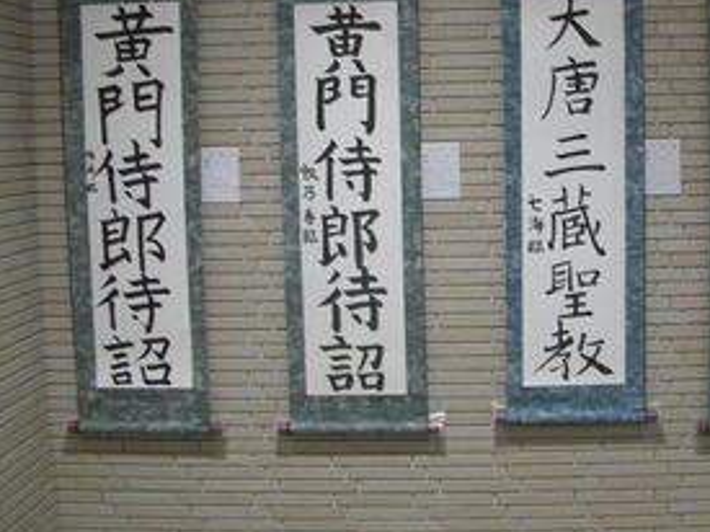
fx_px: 1046
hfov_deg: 37.1
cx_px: 470
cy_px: 199
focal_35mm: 51
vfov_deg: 28.4
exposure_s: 1/6
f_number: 2.8
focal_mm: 5.8
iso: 64
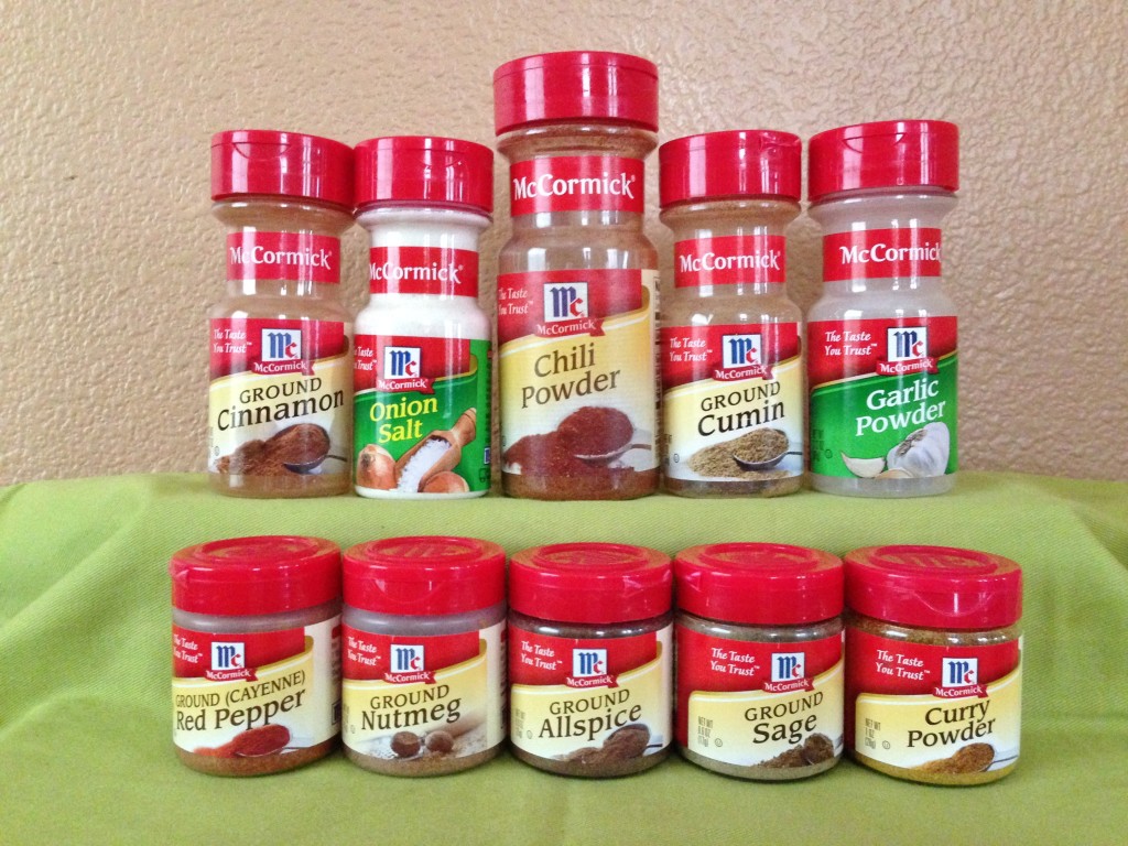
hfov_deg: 55.4
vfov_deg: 42.9
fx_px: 1075
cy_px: 423
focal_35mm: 33
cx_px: 564
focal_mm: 4.12
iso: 500
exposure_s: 1/15
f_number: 2.4
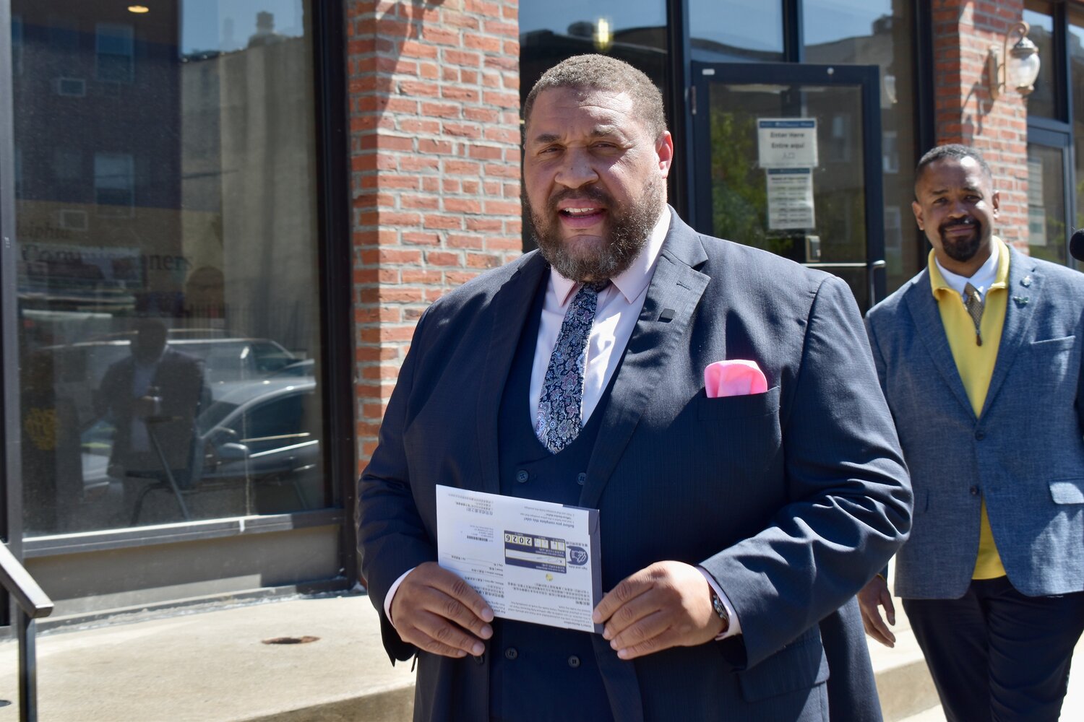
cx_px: 542
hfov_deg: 31.9
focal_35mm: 63
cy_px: 361
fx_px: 1897
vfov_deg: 21.6
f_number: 8
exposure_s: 1/250
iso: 125
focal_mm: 42
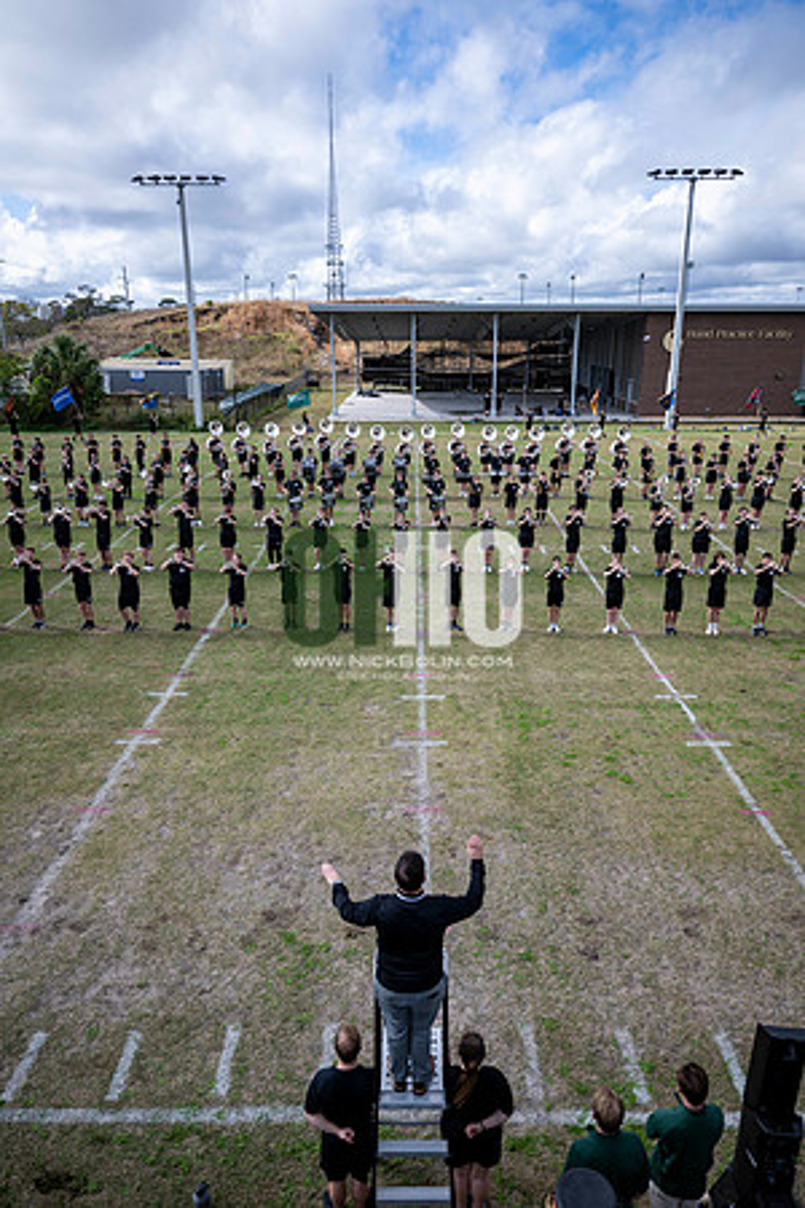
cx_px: 402
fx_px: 805
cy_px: 604
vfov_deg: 73.7
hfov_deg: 53.1
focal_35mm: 24
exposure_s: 1/1250
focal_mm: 24
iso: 100
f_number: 2.8
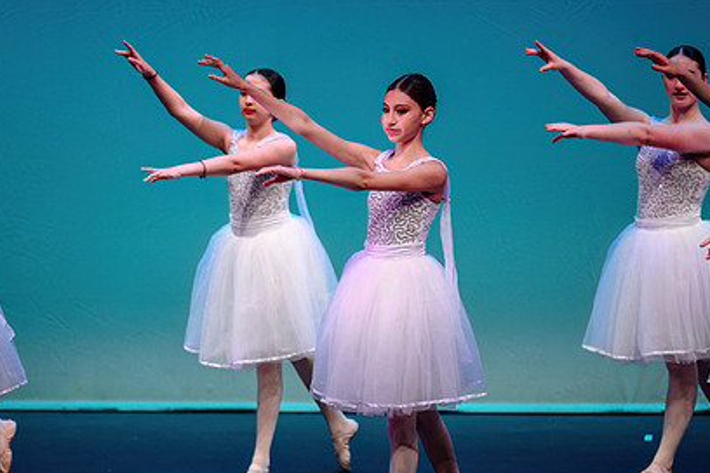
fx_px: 5364
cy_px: 317
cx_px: 225
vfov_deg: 5.1
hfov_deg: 7.6
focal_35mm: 272
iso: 1600
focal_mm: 185
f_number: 2.8
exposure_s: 1/800
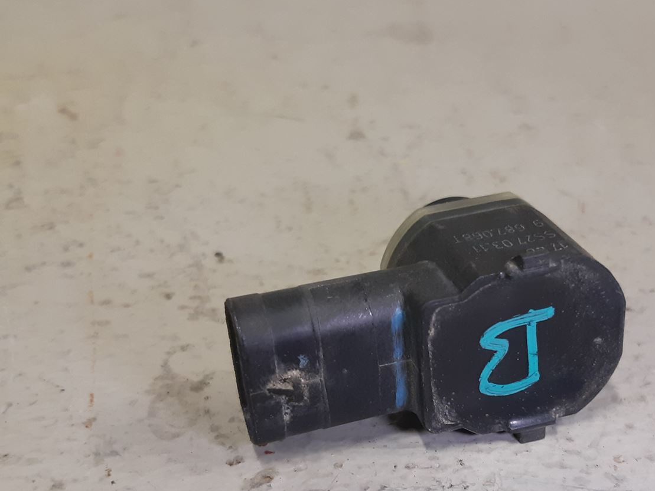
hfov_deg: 39.3
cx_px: 416
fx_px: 908
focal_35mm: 48
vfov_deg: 30.0
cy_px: 336
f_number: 1.7
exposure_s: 1/50
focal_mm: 3.93
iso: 160
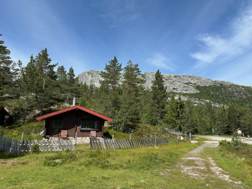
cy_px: 94
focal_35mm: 24
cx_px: 126
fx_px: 175
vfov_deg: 56.8
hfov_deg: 71.6
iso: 80
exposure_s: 1/4184
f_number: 1.8
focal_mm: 6.9
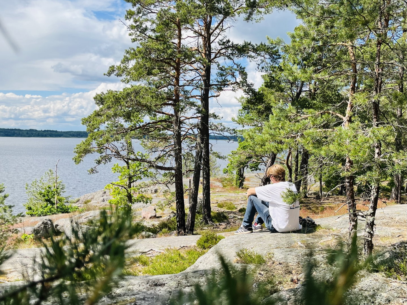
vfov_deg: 53.1
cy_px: 152
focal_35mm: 26
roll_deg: -1.0
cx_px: 204
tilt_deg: -4.8
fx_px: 306
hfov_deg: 67.3
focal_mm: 5.1
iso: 50
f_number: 1.6
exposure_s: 1/2410
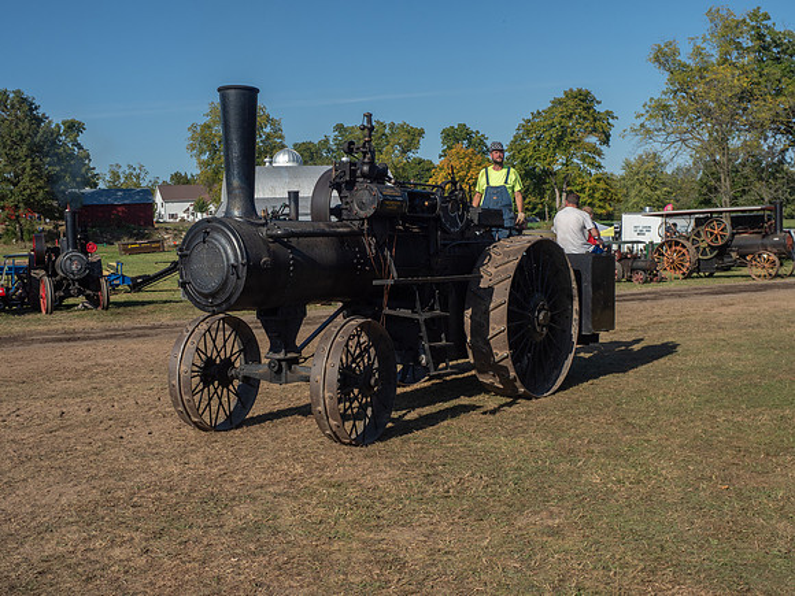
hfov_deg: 49.0
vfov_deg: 37.7
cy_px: 298
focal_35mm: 38
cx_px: 398
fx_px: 873
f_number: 7.1
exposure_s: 1/640
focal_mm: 19
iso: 200
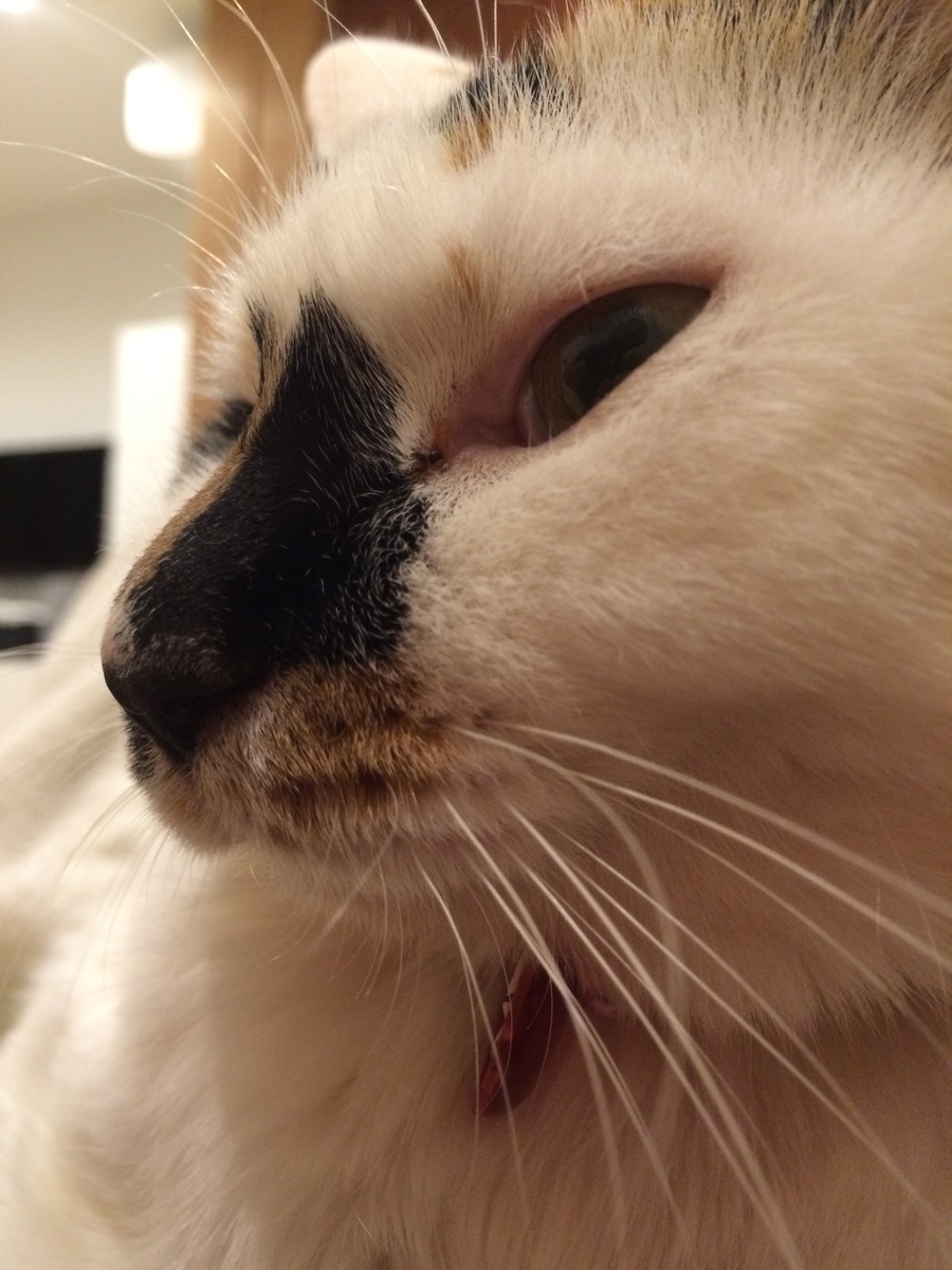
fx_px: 1063
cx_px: 476
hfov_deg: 48.2
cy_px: 635
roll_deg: -0.6
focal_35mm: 29
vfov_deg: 61.7
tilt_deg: +2.9
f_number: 2.2
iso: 320
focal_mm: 4.15
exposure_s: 1/24
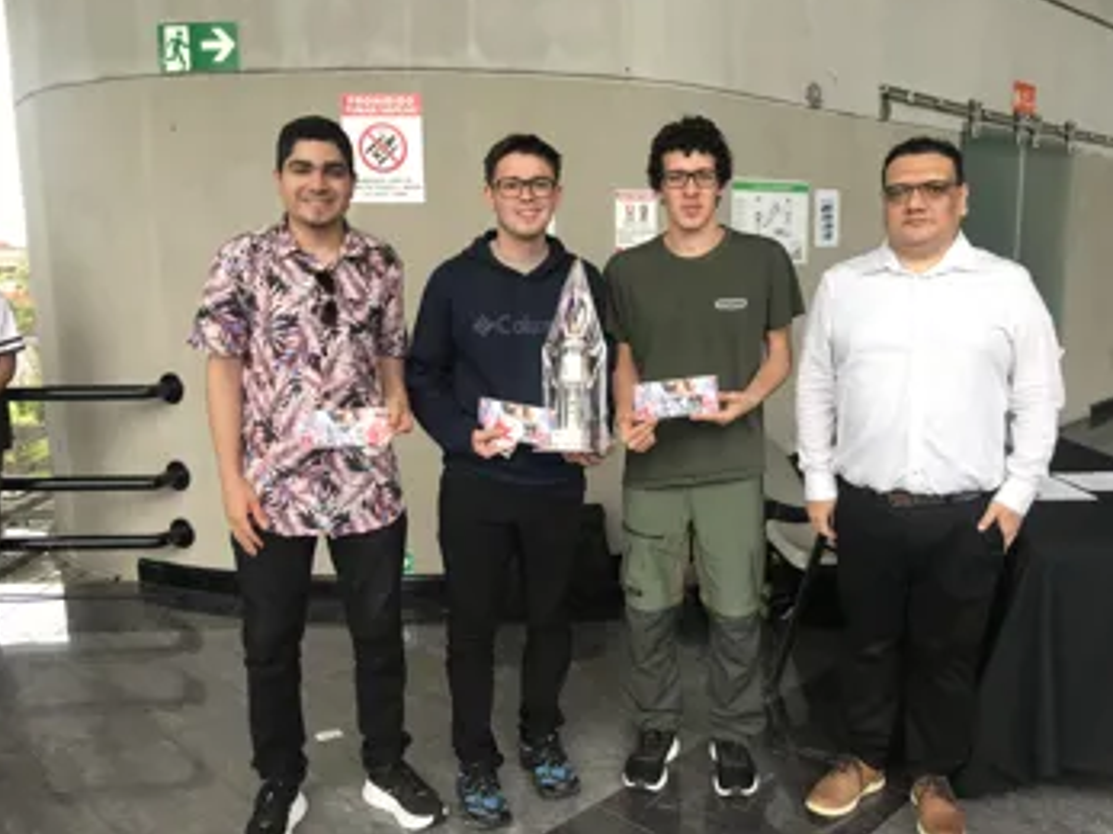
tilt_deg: -9.1
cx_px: 606
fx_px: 996
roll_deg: +0.5
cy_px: 427
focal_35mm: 31
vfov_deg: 45.4
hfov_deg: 58.3
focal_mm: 3.99
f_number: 1.8
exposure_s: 1/40
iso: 25
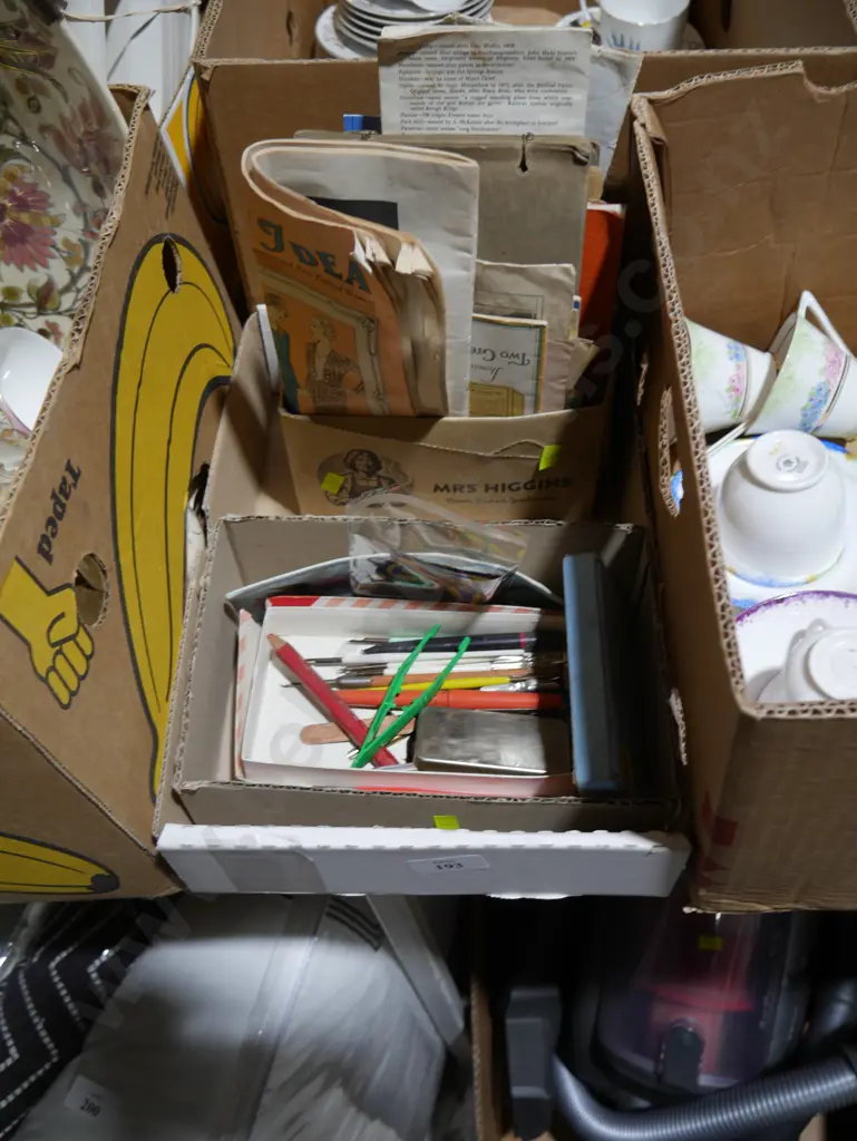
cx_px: 428
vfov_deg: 59.9
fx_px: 989
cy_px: 570
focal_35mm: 30
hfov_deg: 46.8
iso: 200
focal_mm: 15
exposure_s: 1/80
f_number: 3.6
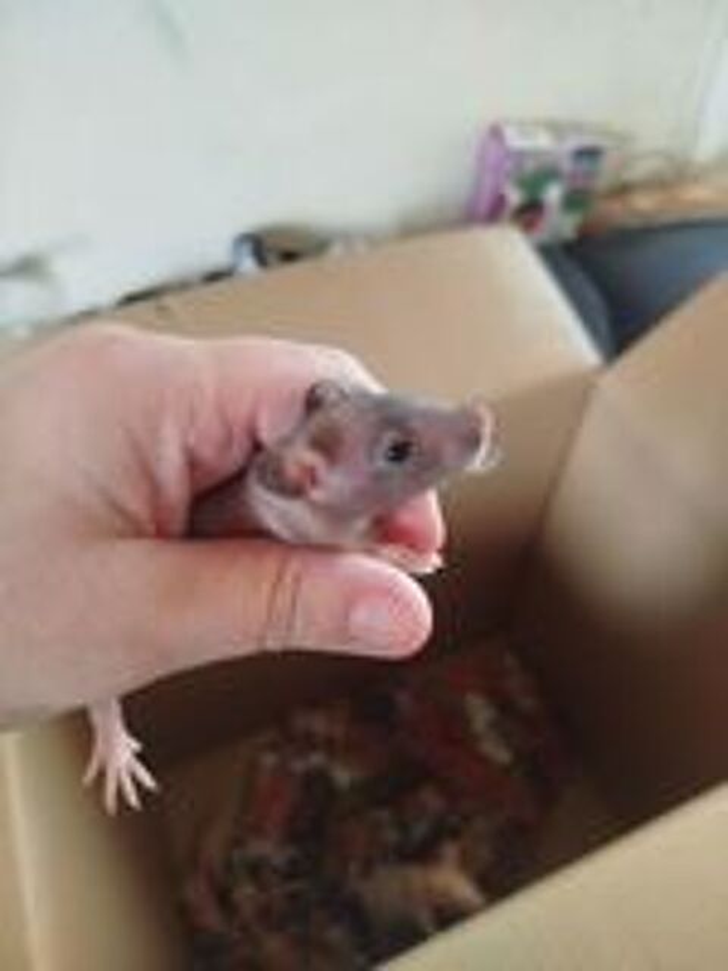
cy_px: 486
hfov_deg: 56.8
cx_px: 364
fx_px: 673
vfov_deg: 71.6
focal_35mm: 24
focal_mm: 5.31
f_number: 1.7
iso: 400
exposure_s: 1/33
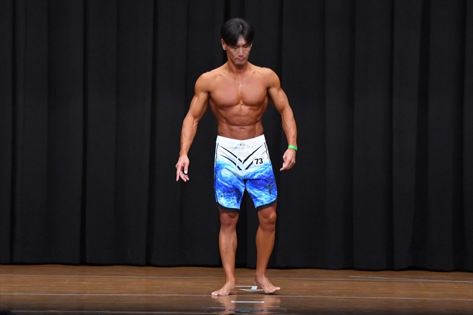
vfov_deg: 5.7
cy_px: 158
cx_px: 236
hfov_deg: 8.6
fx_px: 3152
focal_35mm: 240
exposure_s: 1/400
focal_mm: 160
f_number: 5.6
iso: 8000
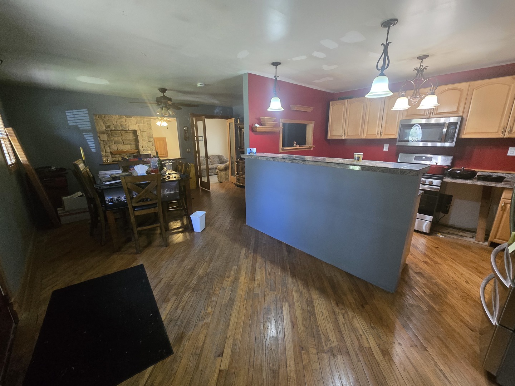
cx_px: 258
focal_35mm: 13
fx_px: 193
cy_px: 193
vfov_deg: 89.9
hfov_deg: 106.2
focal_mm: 2.2
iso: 1000
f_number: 2.2
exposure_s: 1/52.4
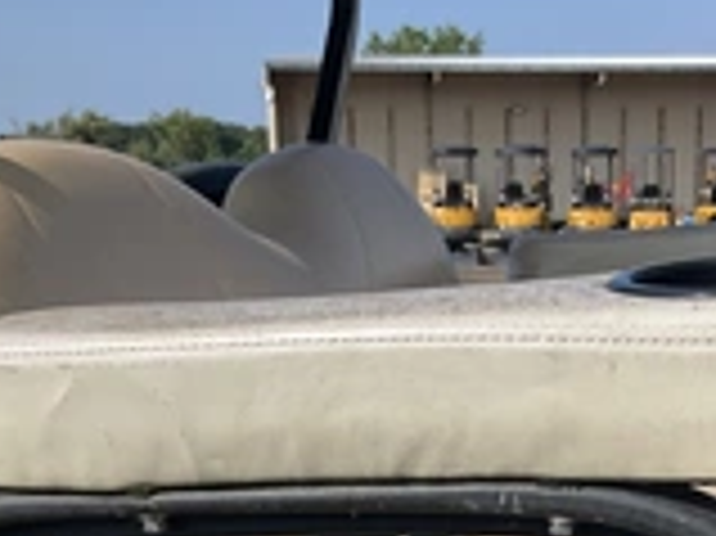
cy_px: 595
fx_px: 1509
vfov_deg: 19.3
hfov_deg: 26.6
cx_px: 468
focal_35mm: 73
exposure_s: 1/2227
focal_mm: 3
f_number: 1.8
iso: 25
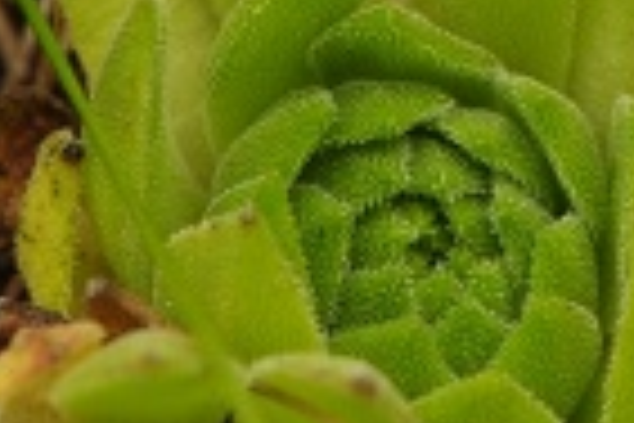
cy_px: -356
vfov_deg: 1.9
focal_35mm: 727
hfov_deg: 2.8
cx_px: 737
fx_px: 12800
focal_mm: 85
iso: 200
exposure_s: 1/100
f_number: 8
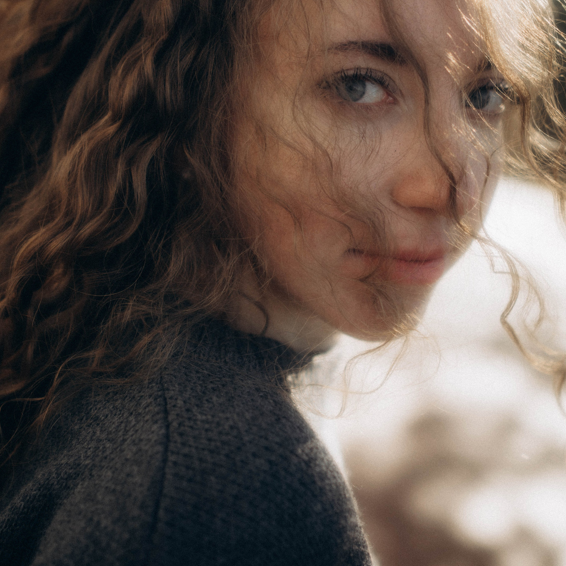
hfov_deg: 25.7
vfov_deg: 25.6
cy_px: 187
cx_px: 283
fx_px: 1239
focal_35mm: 67
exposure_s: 1/800
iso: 125
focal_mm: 35
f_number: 2.2
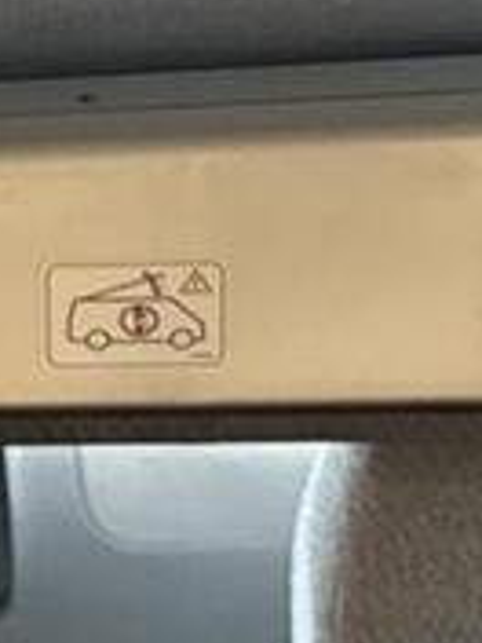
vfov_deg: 10.0
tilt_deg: -28.7
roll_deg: +9.8
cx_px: -847
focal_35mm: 196
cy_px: -102
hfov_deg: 7.0
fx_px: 3639
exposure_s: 1/50
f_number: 1.78
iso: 640
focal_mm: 6.76
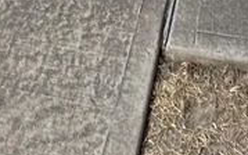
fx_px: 575
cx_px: 141
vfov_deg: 9.7
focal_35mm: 85
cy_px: -368
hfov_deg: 24.3
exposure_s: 1/1020
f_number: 2.2
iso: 50
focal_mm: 2.22
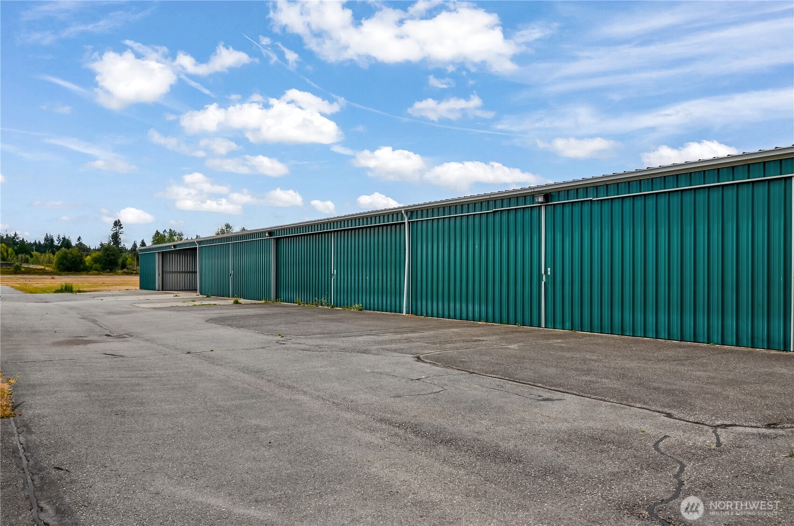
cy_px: 263
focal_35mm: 30
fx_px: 660
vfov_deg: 43.4
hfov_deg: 62.0
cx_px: 397
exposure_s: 1/125
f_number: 11
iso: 100
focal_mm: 20
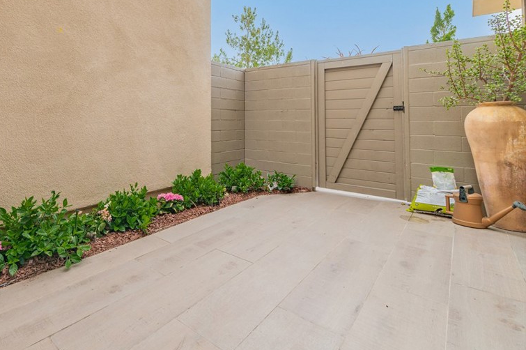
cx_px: 170
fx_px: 277
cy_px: 127
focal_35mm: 19
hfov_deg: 83.6
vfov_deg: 63.4
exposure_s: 1/250
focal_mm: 14
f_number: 5
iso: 200
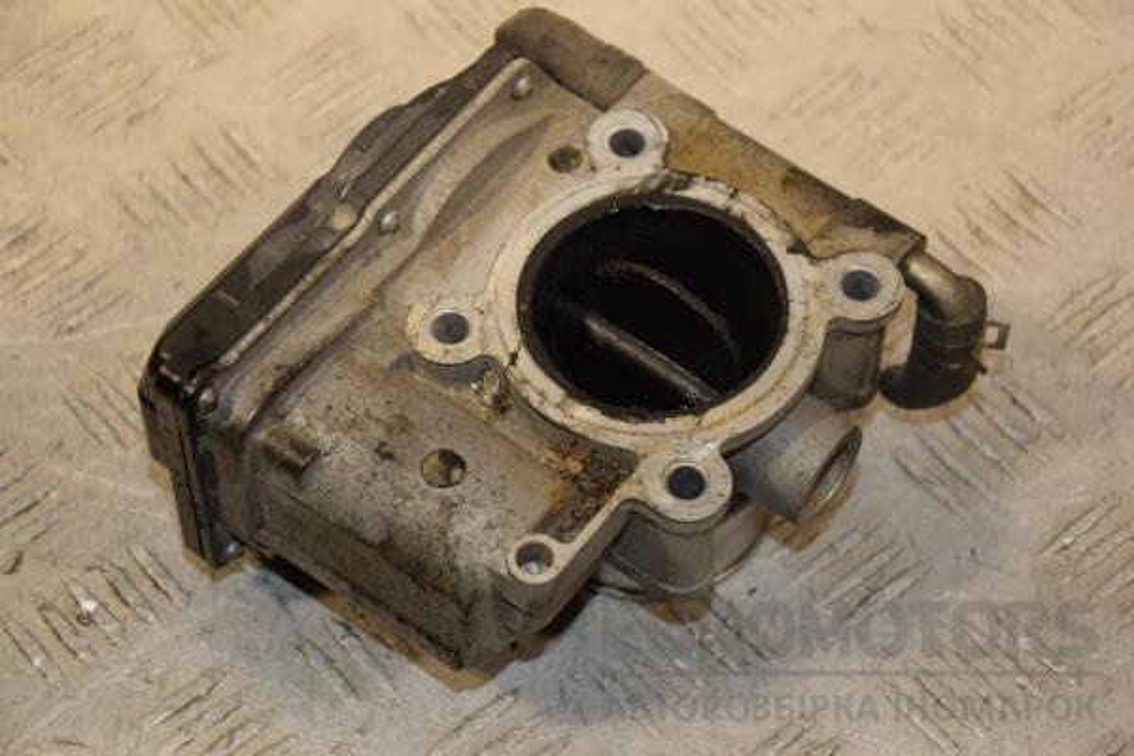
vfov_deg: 13.0
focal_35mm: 105
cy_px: 378
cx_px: 567
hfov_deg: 19.5
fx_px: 3307
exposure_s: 1/200
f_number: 5.6
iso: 800
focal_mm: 70
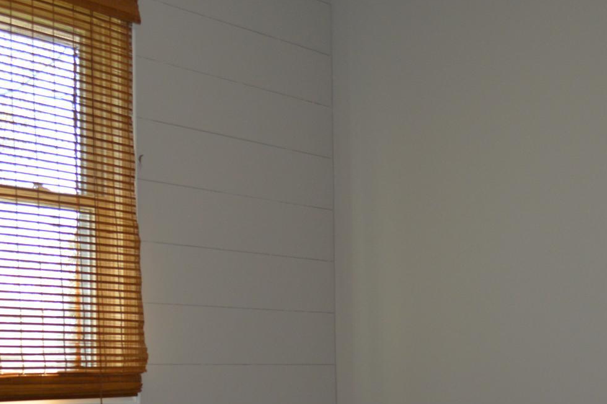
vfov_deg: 19.3
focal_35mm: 69
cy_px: 388
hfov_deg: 29.2
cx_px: 352
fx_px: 1163
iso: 500
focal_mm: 22
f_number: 4
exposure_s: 1/60
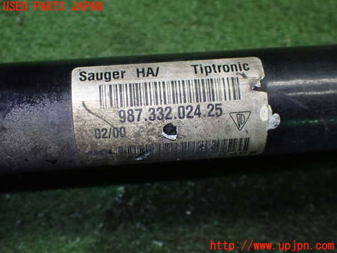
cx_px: 168
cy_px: 126
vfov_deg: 30.9
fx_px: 458
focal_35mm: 47
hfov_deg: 40.4
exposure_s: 1/125
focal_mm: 8.4
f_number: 3.1
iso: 800
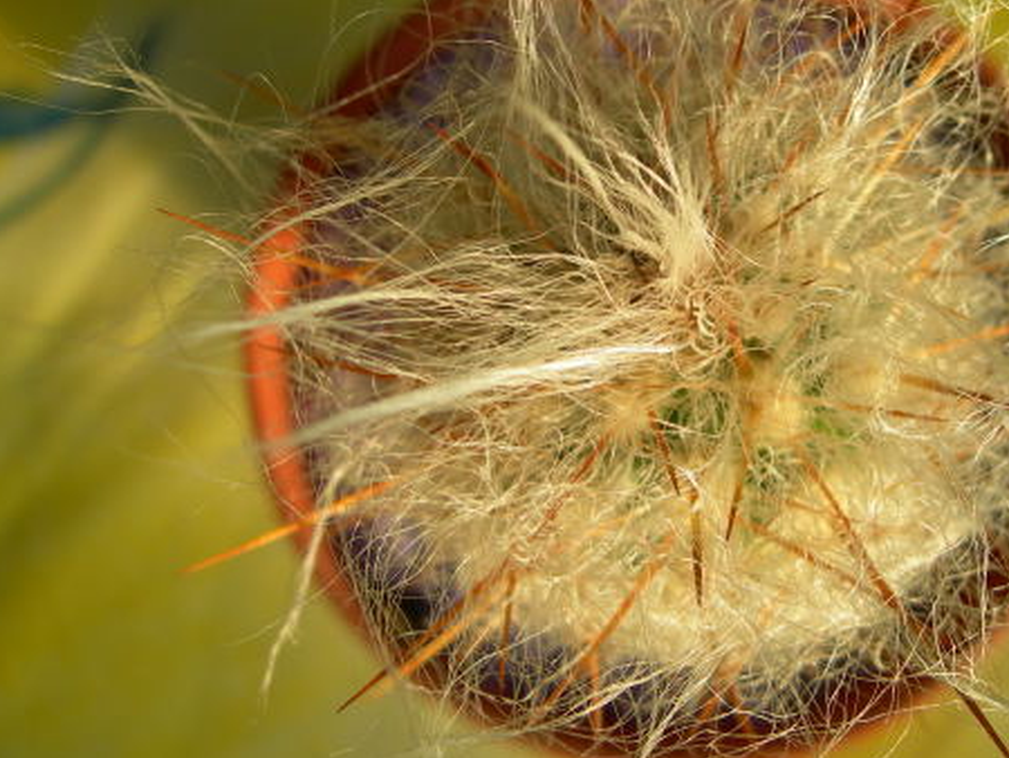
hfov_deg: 35.2
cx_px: 670
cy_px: 267
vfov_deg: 26.9
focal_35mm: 54
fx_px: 1575
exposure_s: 1/326
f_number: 2.8
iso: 50
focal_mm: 7.8
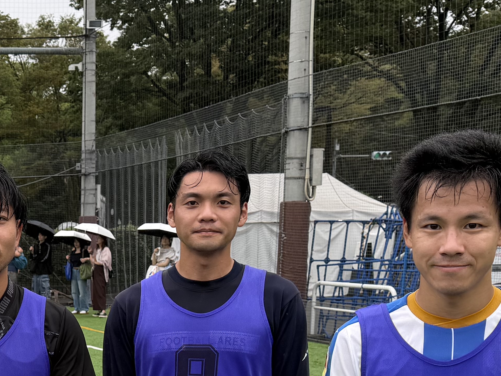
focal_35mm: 71
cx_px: -54
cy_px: 411
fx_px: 1028
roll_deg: +1.1
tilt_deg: -8.4
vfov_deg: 19.8
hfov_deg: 25.4
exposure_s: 1/772
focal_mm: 6.76
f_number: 1.78
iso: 80
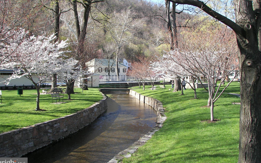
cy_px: 68
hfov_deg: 50.4
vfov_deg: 32.7
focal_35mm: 39
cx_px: 128
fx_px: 277
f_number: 2.8
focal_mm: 6
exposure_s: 1/250
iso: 50
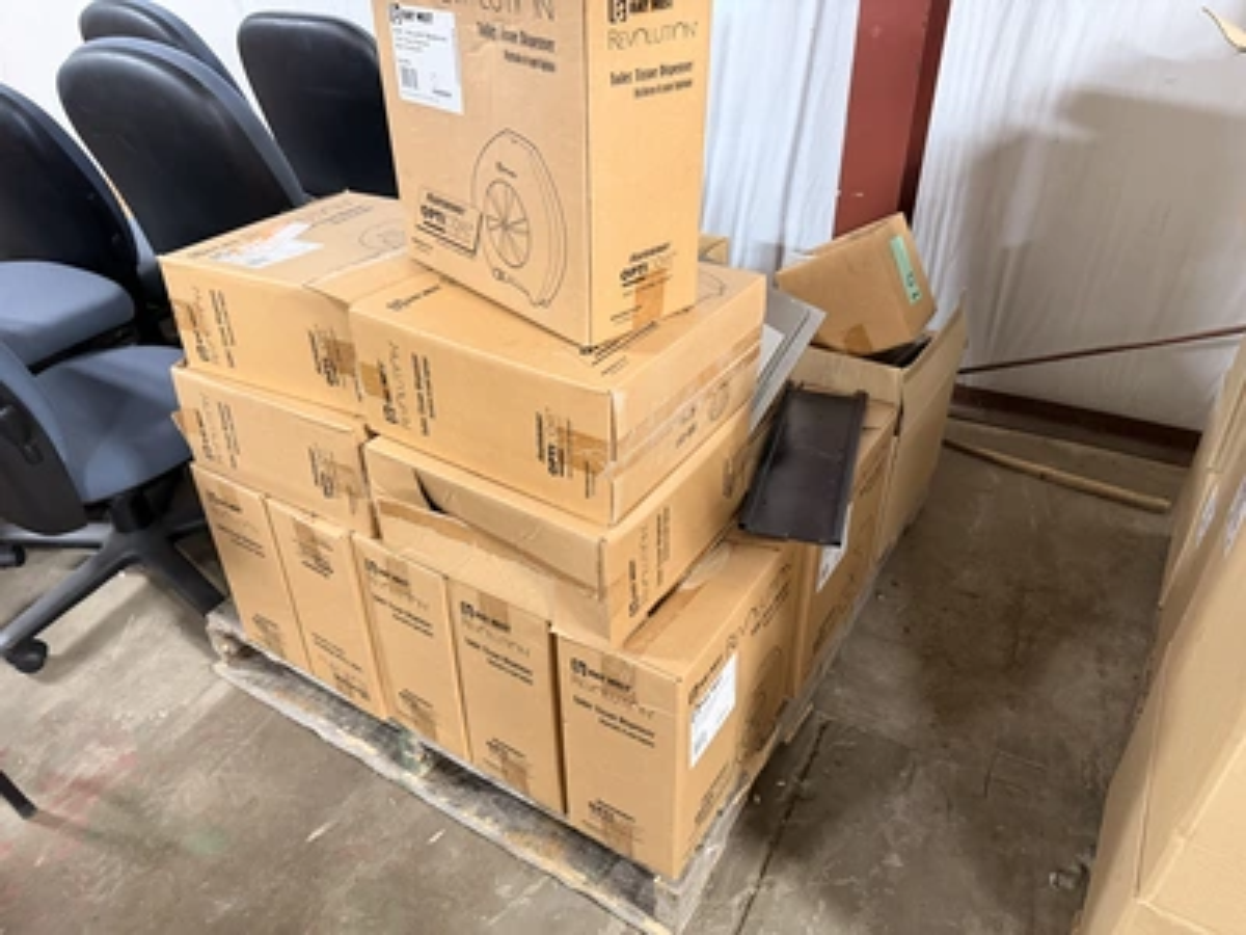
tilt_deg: -32.5
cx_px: 623
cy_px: 468
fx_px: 864
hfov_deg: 71.6
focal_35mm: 24
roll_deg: +2.0
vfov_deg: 56.8
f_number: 1.78
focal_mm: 6.76
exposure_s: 1/40
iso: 640
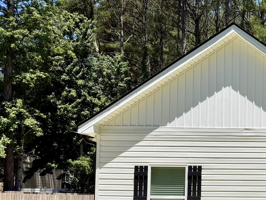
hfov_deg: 25.9
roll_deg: +0.8
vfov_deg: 22.1
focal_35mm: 65
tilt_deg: +2.8
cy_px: 181
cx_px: 338
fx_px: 500
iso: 80
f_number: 1.78
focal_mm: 6.76
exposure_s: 1/4167
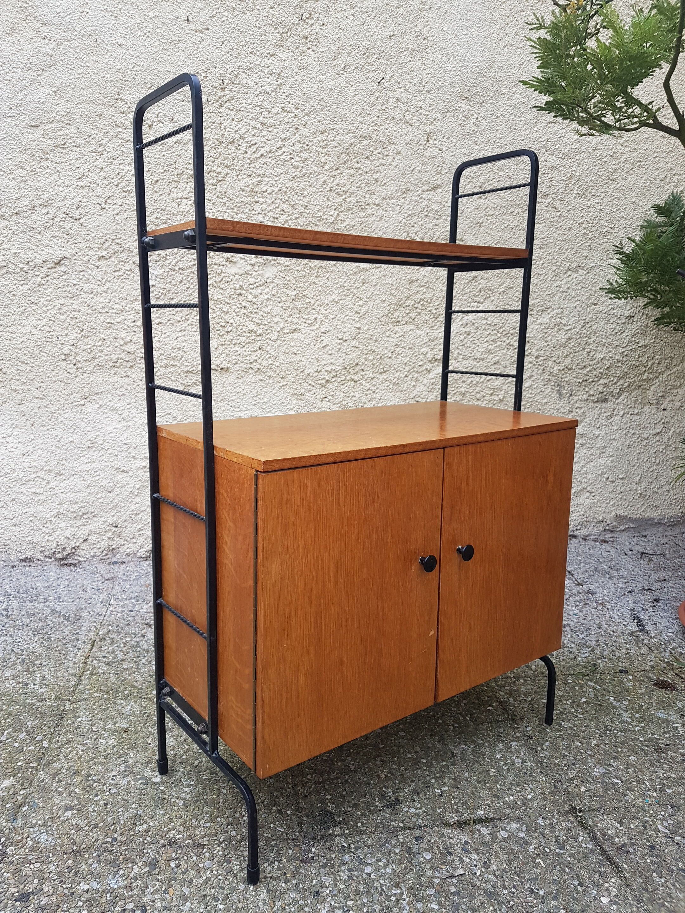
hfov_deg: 53.1
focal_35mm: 26
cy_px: 456
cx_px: 342
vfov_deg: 67.3
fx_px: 686
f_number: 1.7
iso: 40
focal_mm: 4.2
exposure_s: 1/522
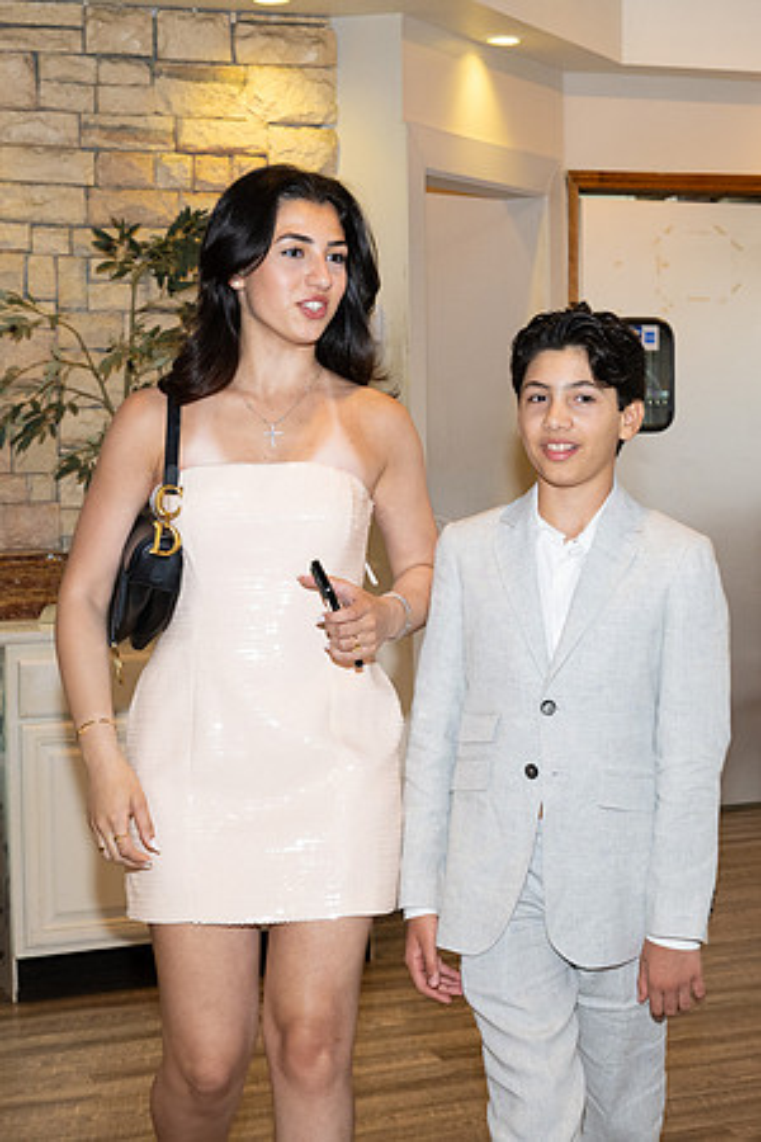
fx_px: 2085
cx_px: 550
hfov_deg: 20.6
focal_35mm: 66
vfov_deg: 30.6
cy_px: 576
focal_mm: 36
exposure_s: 1/80
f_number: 5.6
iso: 1000
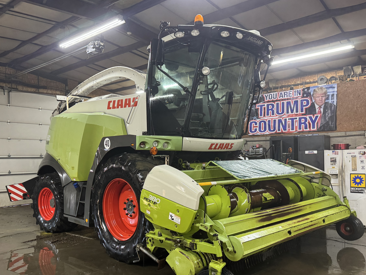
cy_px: 156
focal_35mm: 30
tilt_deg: +0.4
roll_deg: +0.9
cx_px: 171
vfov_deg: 46.7
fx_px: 317
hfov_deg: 59.9
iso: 320
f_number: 1.78
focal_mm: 6.76
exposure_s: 1/60
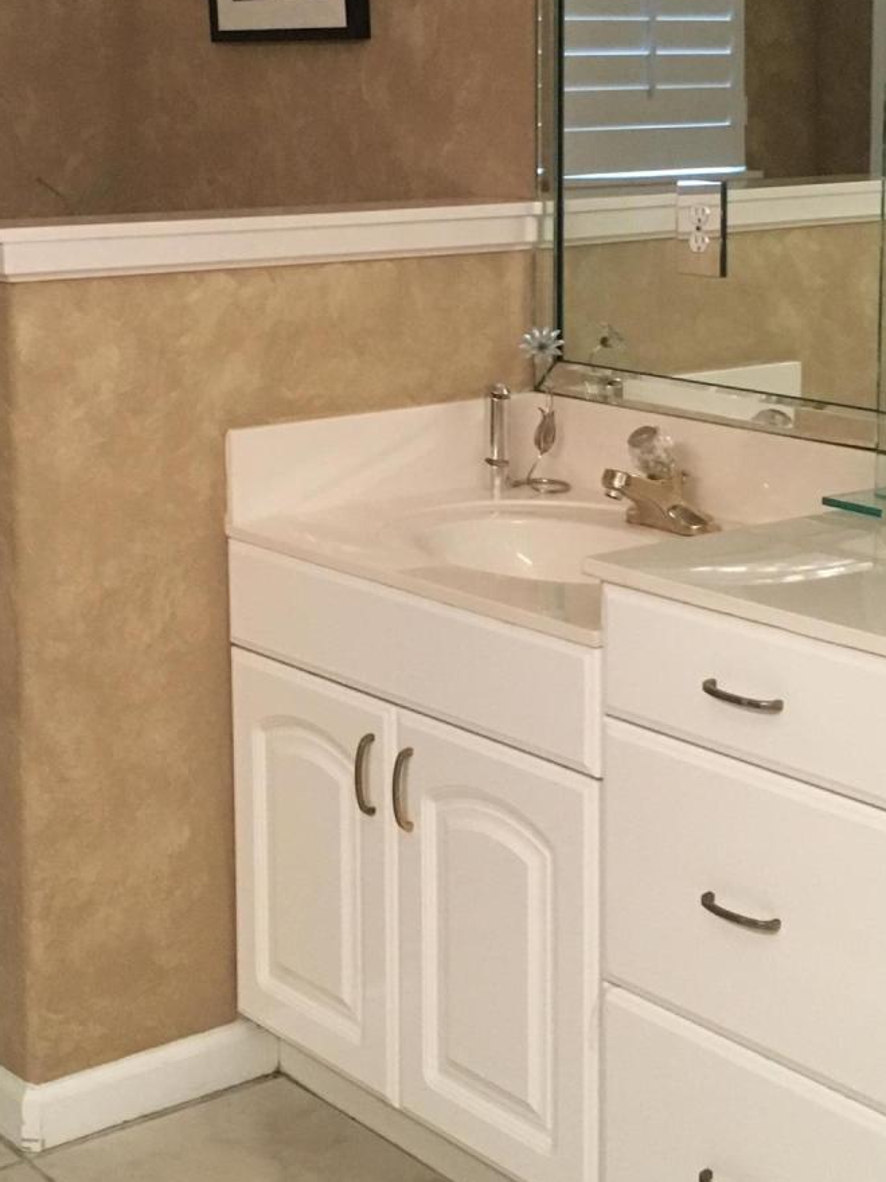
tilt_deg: -7.9
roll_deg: +0.8
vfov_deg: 29.2
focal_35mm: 66
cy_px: 381
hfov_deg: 22.2
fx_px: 2253
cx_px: 401
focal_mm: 4.15
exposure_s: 1/30
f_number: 2.2
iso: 160
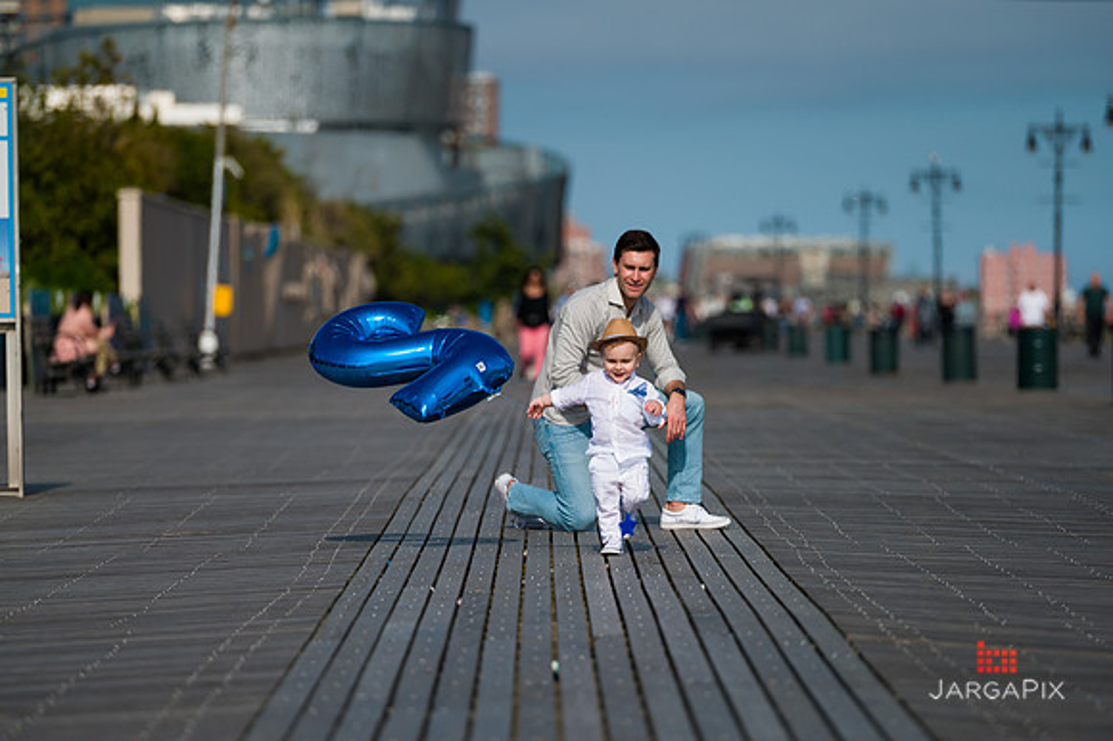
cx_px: 556
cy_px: 370
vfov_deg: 6.9
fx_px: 6180
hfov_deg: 10.3
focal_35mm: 200
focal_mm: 200
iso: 200
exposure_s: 1/6400
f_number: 4
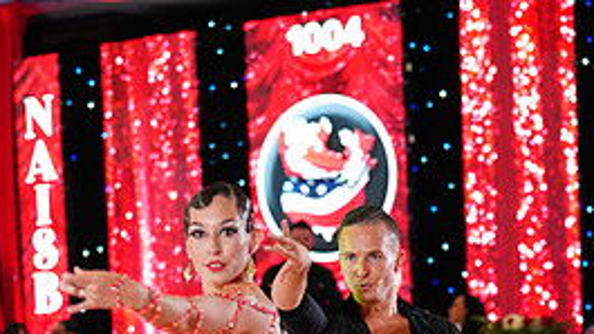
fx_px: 2599
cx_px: 335
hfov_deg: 13.0
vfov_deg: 7.3
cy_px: 435
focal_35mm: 165
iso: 2500
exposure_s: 1/320
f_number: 2.8
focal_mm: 72
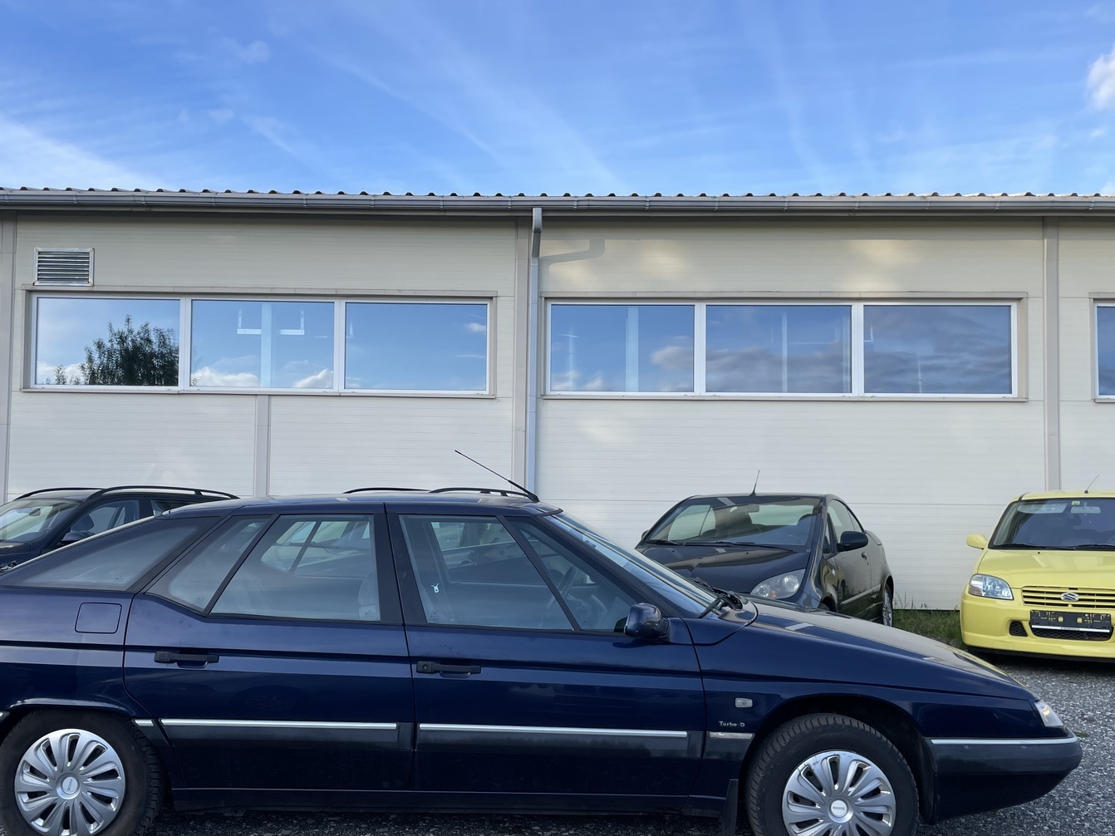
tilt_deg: +3.1
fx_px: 998
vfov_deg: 45.4
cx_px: 492
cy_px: 446
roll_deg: -0.5
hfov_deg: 58.2
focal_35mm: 31
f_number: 1.6
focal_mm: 4.2
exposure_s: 1/1208
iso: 32
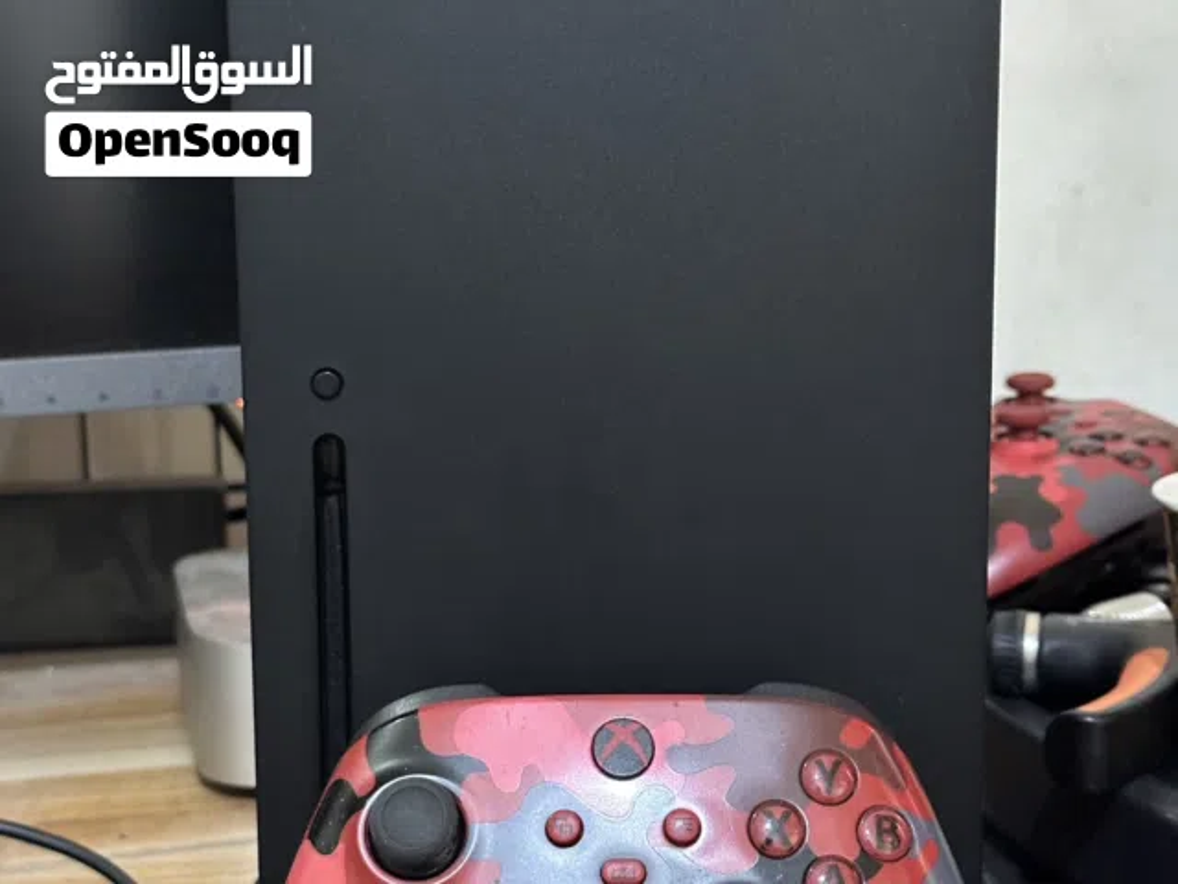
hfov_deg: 39.7
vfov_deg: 30.3
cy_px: 442
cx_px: 589
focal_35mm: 48
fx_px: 1633
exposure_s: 1/25
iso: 640
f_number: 1.78
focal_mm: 6.86
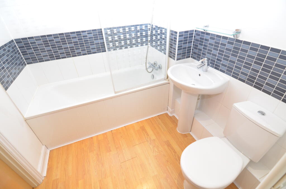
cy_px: 94
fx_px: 131
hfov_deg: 95.1
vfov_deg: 71.8
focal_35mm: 16
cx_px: 143
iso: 400
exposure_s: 1/60
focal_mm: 11
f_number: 4
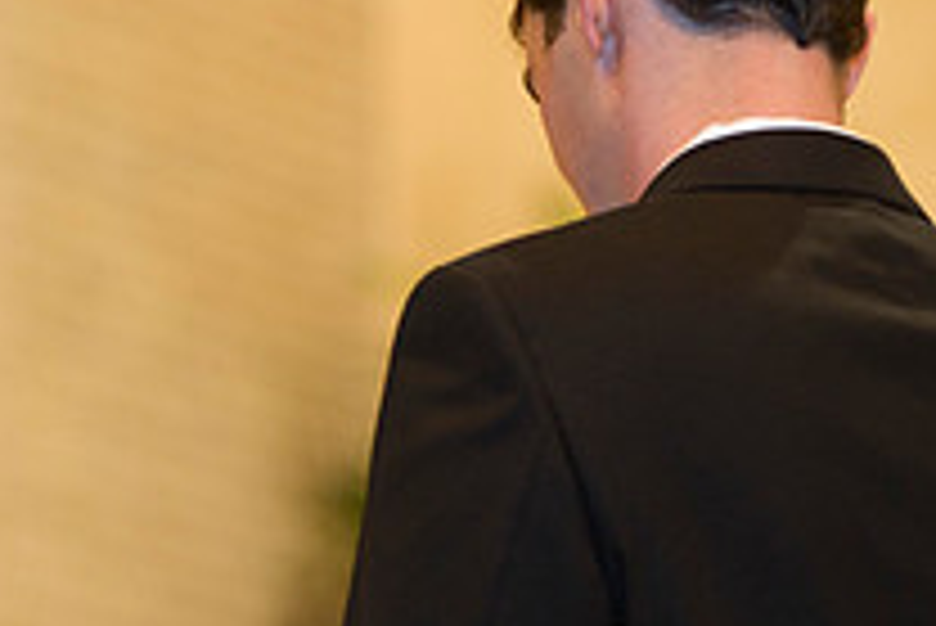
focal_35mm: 348
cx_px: 58
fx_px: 9054
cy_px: 712
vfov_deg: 3.9
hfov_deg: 5.9
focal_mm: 125
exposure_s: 1/60
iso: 1600
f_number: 2.8
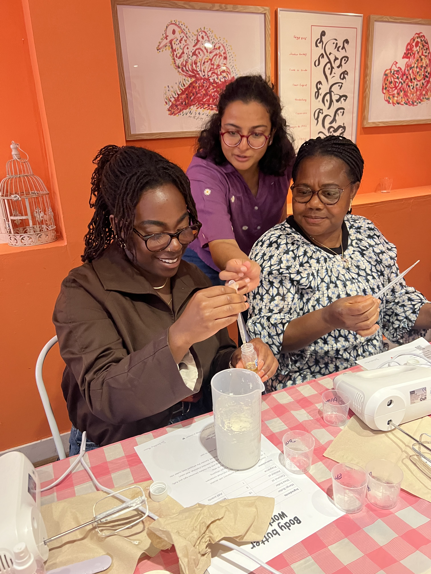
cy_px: 287
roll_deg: +3.8
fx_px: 432
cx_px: 216
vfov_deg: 67.3
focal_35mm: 26
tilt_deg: -19.1
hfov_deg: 53.1
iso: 400
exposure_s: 1/50
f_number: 1.5
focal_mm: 5.7
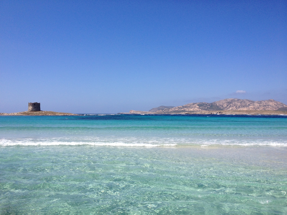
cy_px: 108
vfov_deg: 40.7
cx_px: 144
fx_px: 290
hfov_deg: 52.6
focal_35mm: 35
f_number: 2.4
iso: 50
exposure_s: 1/2513
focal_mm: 4.28
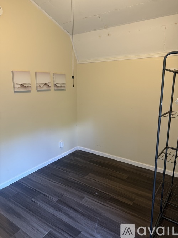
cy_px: 119
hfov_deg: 56.8
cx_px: 89
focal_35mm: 24
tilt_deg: -10.9
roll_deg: -1.4
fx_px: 165
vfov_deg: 71.6
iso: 125
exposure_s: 1/60
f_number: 1.78
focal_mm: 6.76
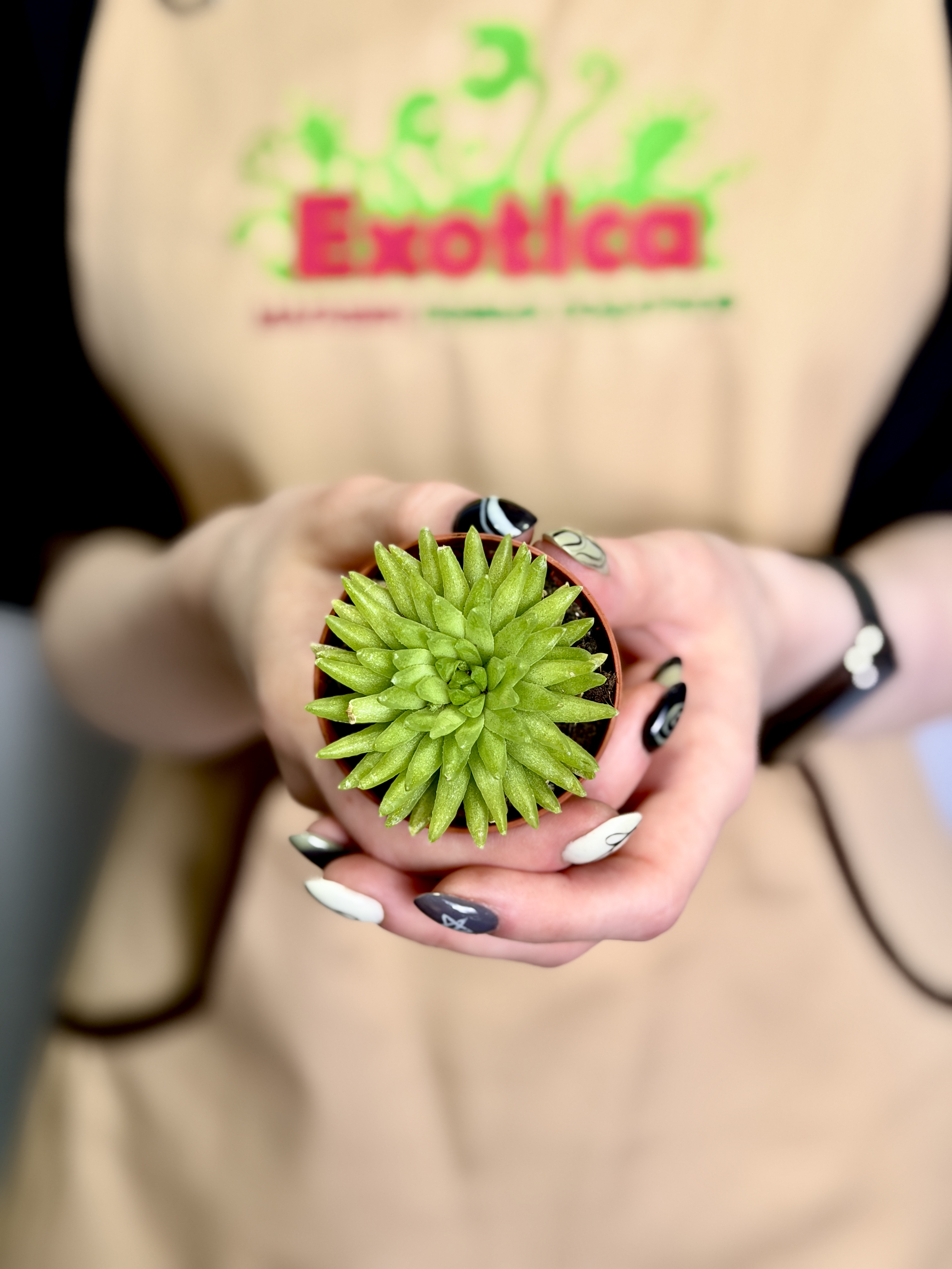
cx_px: 476
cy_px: 634
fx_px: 1760
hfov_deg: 30.3
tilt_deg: -18.1
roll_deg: +0.6
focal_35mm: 48
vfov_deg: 39.7
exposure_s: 1/139
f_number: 1.78
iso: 50
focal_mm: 6.76
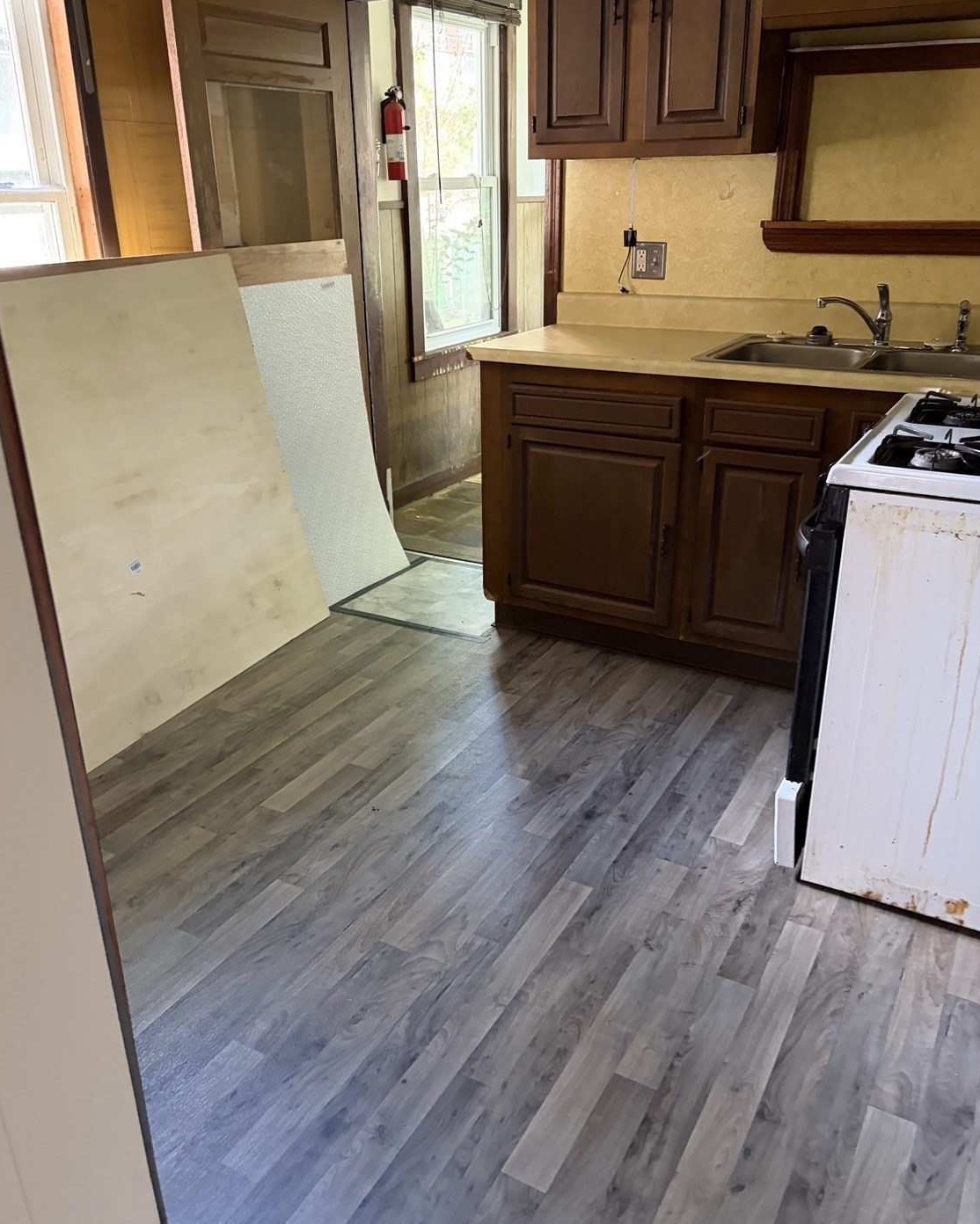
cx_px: 484
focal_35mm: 28
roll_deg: +0.9
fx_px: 1015
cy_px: 626
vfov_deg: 62.2
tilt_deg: -21.6
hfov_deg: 51.5
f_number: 1.6
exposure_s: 1/30
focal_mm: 5.96
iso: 500
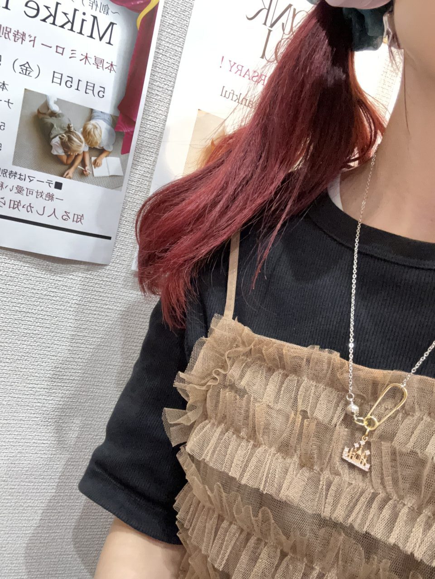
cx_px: 218
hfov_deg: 46.8
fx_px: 503
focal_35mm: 30
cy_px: 290
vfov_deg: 60.0
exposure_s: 1/25
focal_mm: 2.69
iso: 500
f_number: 1.9
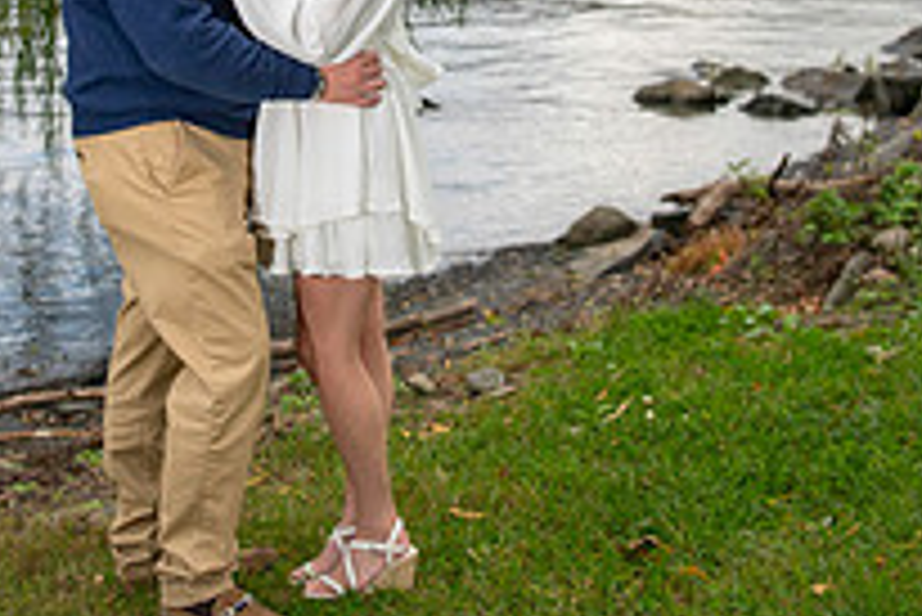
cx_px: 292
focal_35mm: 75
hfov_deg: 26.8
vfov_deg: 17.3
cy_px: -130
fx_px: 1922
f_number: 2.8
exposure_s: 1/5000
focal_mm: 26
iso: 640
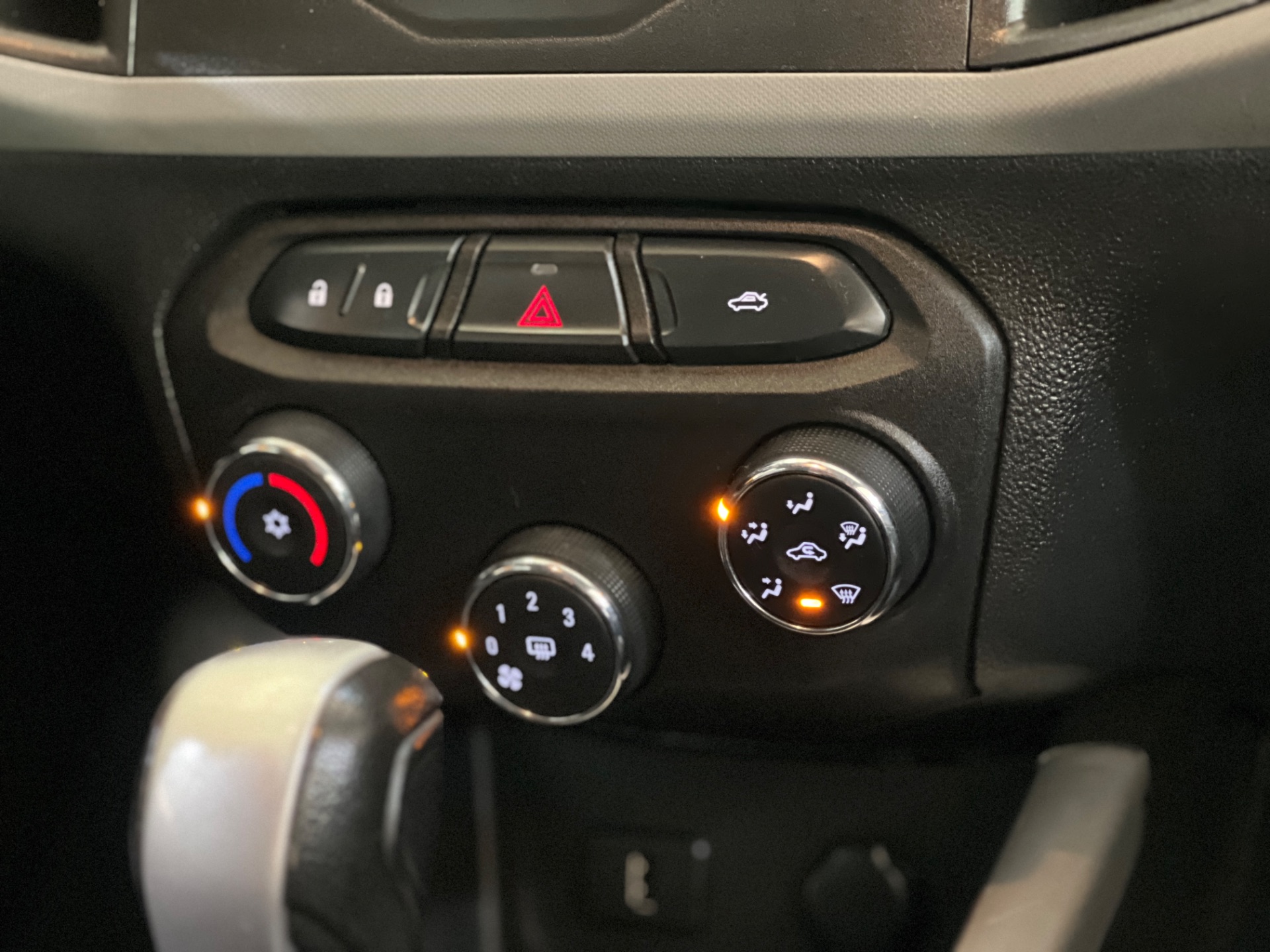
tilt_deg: -24.2
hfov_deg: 25.3
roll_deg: +7.9
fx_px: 2825
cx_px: 635
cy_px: 476
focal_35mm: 77
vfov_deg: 19.1
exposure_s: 1/15
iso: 2000
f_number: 2.8
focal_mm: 9
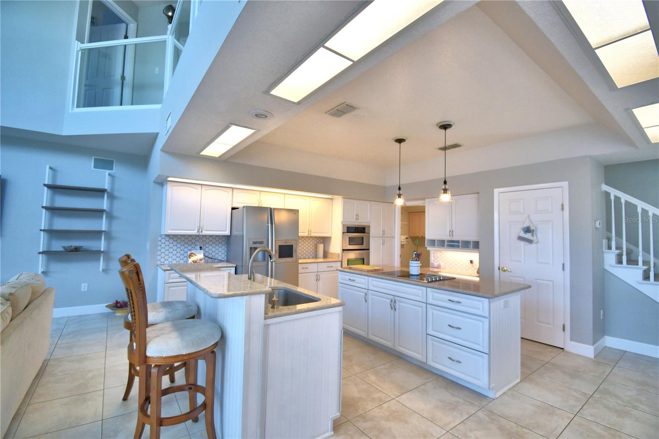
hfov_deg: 100.4
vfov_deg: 77.3
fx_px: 275
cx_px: 330
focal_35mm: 15
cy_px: 220
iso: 400
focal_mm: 10
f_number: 4.5
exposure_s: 1/100
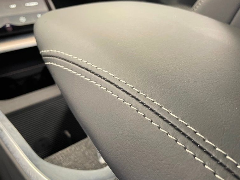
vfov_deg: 40.6
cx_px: 148
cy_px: 78
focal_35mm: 35
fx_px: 243
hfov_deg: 52.1
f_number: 1.6
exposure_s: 1/40
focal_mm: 4.2
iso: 400
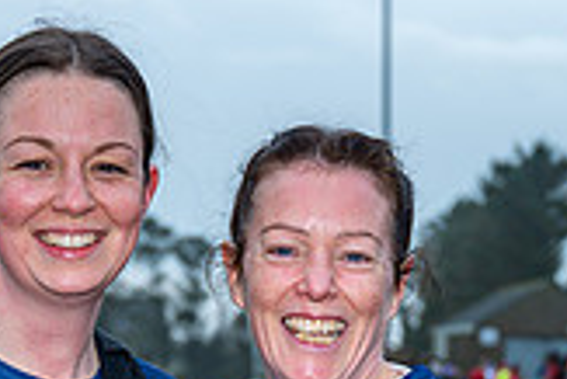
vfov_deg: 8.8
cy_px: 548
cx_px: 264
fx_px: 2412
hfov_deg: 13.4
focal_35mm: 153
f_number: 4
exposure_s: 1/320
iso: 100
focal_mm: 43
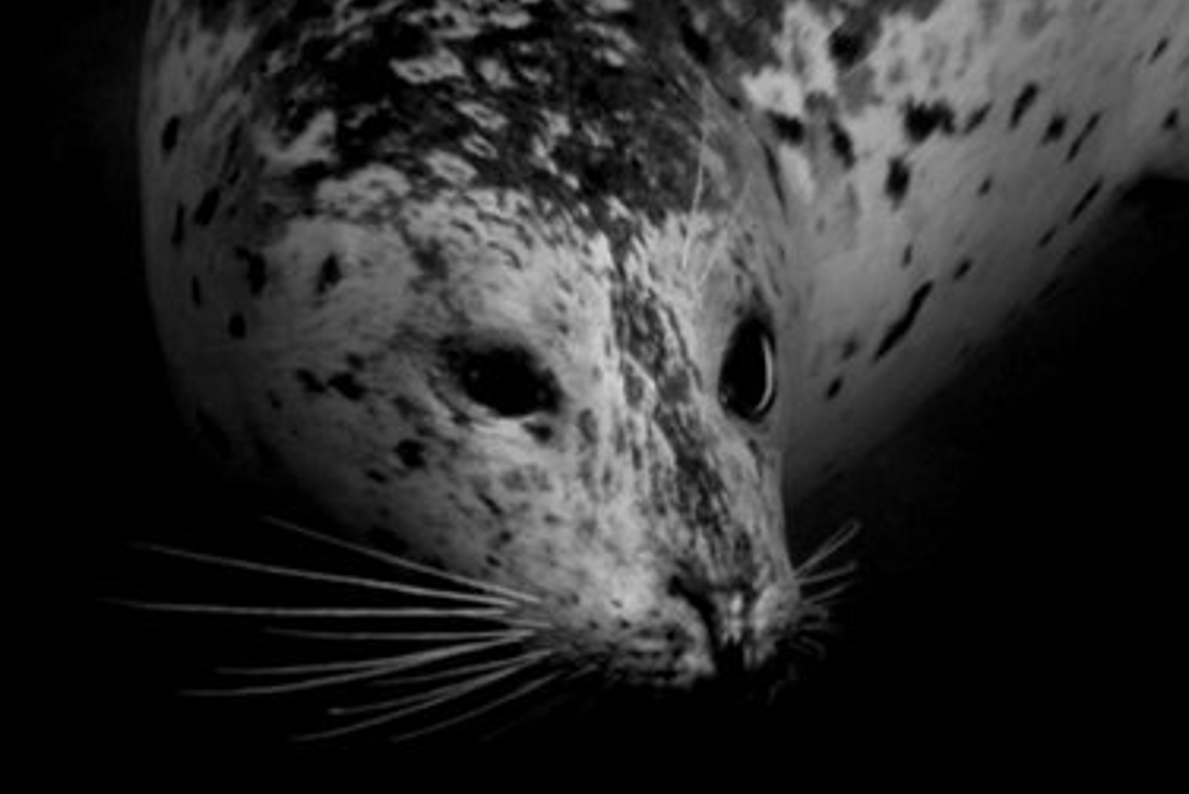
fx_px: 10275
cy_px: 277
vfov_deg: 4.4
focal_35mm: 311
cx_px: 715
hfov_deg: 6.6
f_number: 5.6
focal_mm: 130
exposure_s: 1/200
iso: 560
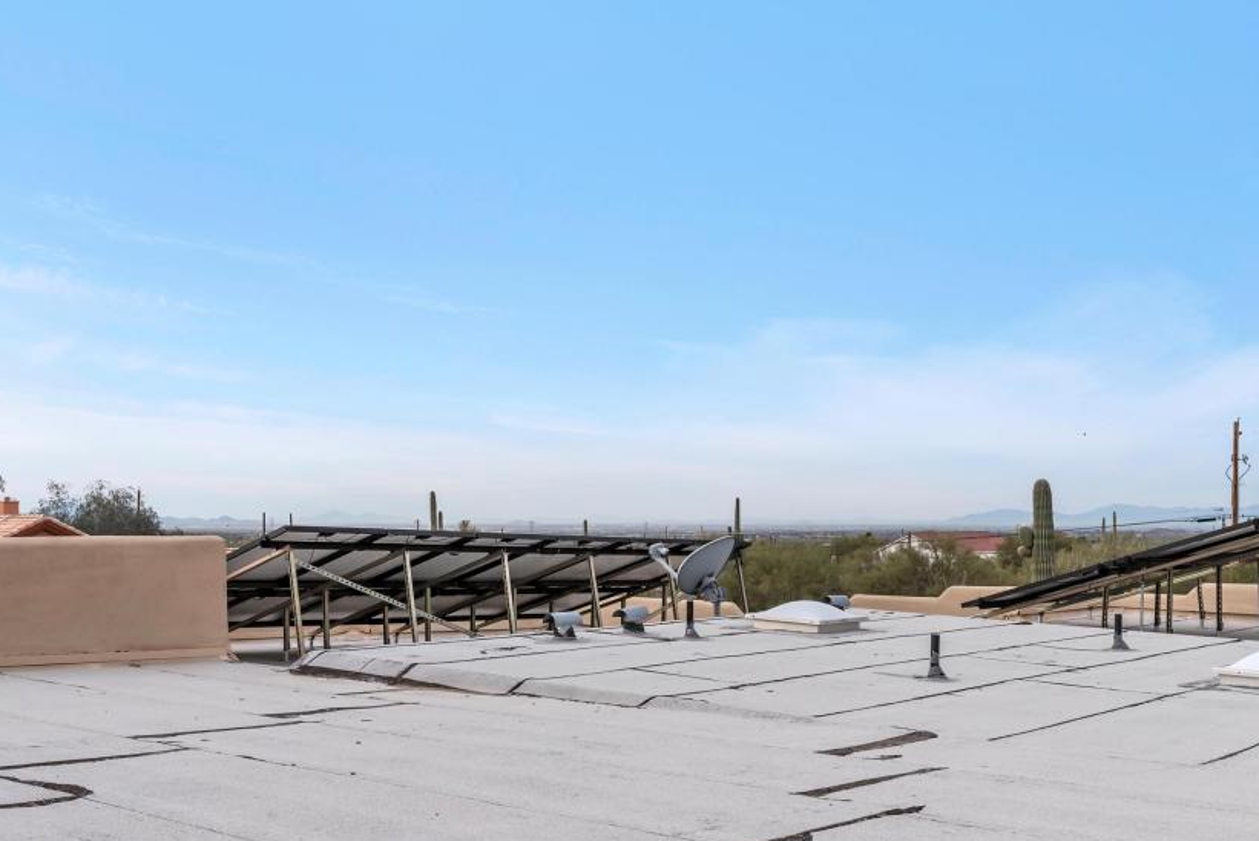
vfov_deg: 31.9
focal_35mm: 42
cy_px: 489
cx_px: 607
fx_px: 1469
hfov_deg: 46.4
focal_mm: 30
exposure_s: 1/640
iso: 640
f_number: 13
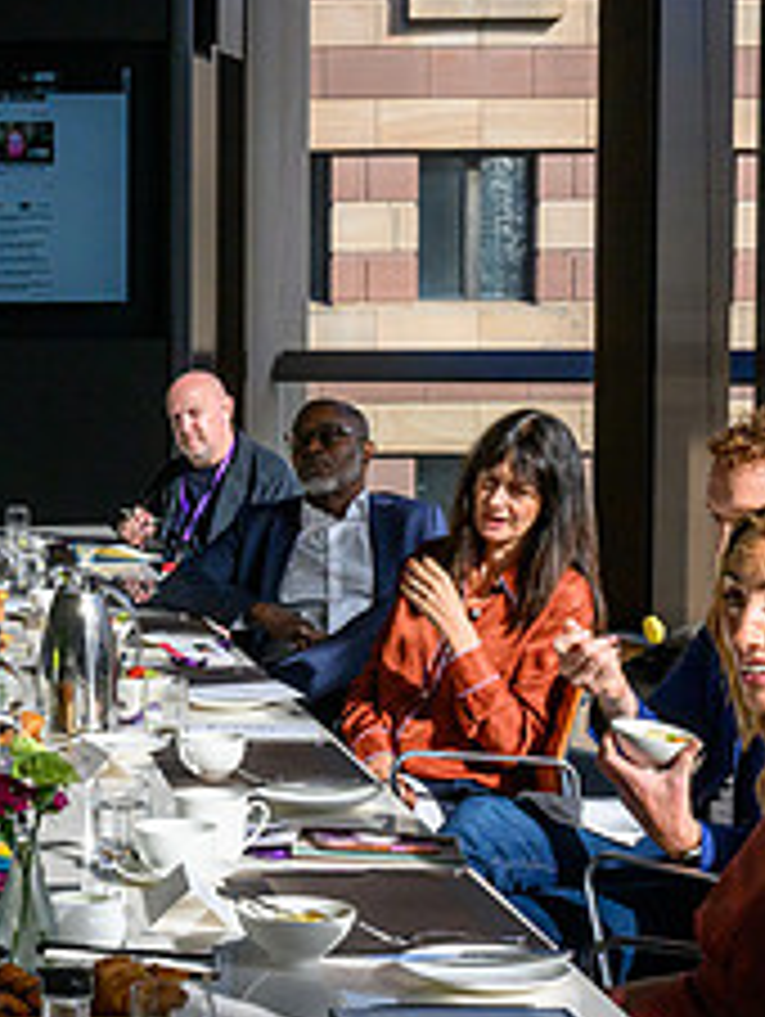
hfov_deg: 16.2
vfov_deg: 22.2
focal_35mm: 88
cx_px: -148
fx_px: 2588
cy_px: 538
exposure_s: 1/1250
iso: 1250
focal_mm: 35
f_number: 11
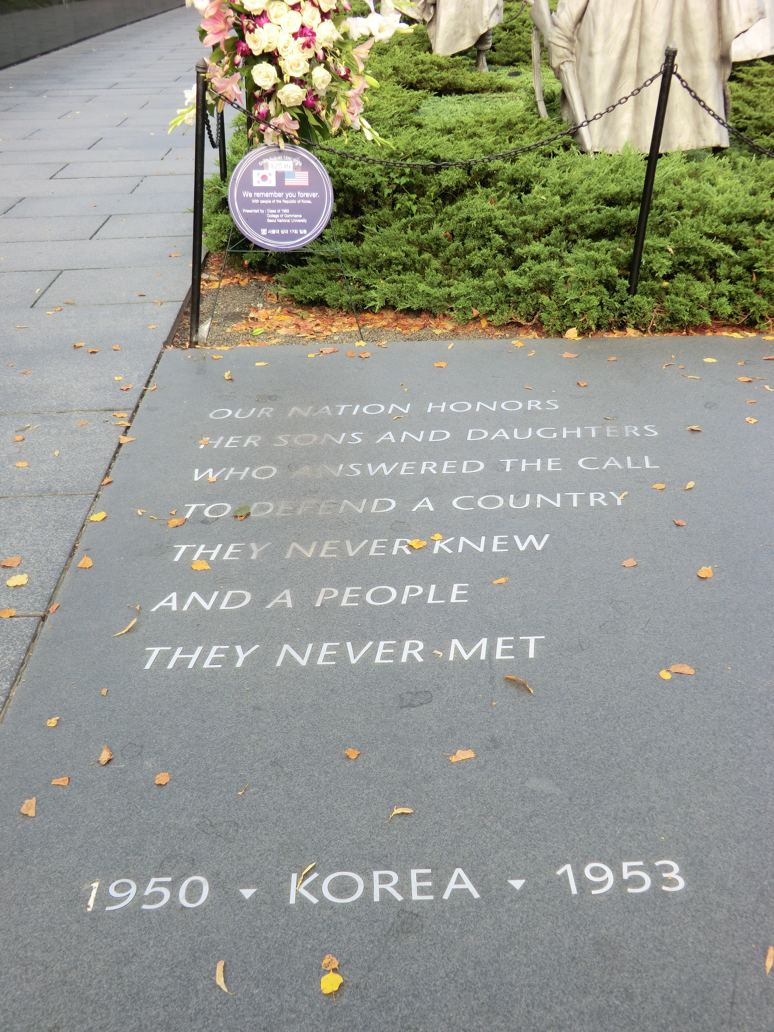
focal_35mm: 34
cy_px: 516
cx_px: 387
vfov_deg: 54.0
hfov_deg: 41.8
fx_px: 1014
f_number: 3.6
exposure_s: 1/160
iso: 80
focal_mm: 6.1
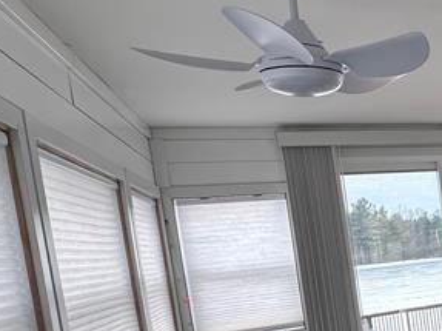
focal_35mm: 50
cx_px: 656
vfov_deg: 28.4
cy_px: 271
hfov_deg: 27.2
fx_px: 638
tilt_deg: -3.9
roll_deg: +6.0
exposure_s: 1/192
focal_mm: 2.22
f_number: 2.2
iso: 40
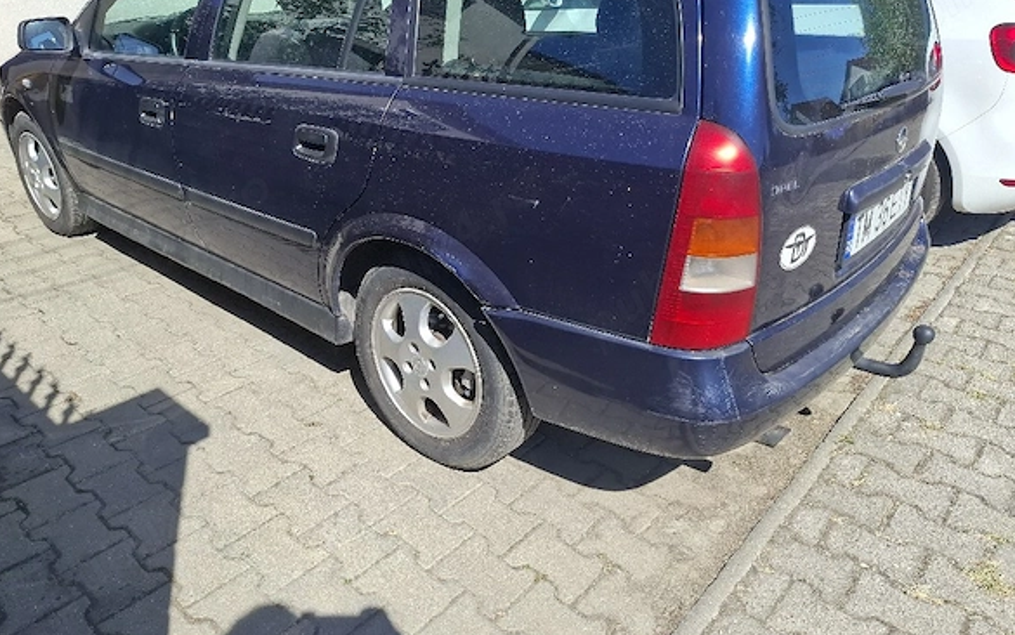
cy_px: 267
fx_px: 692
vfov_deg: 49.1
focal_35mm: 25
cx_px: 496
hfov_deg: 72.5
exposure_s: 1/2500
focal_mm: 5.54
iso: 50
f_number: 1.8
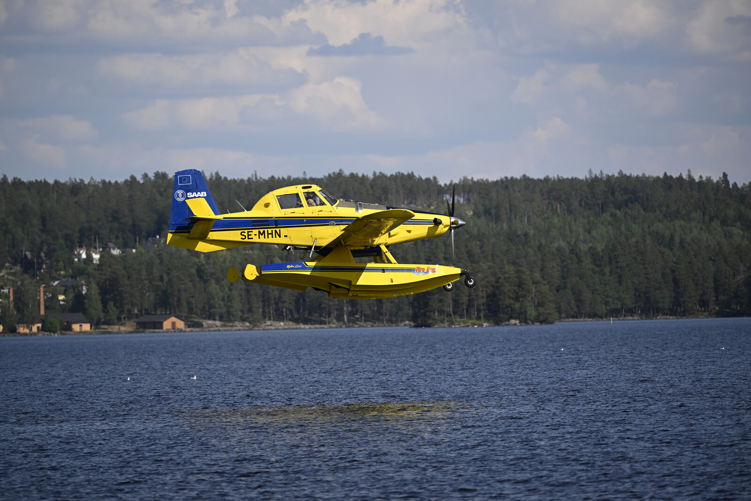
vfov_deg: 4.7
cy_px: 250
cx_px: 376
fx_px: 6050
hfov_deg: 7.1
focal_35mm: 290
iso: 400
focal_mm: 290
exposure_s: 1/6400
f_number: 4
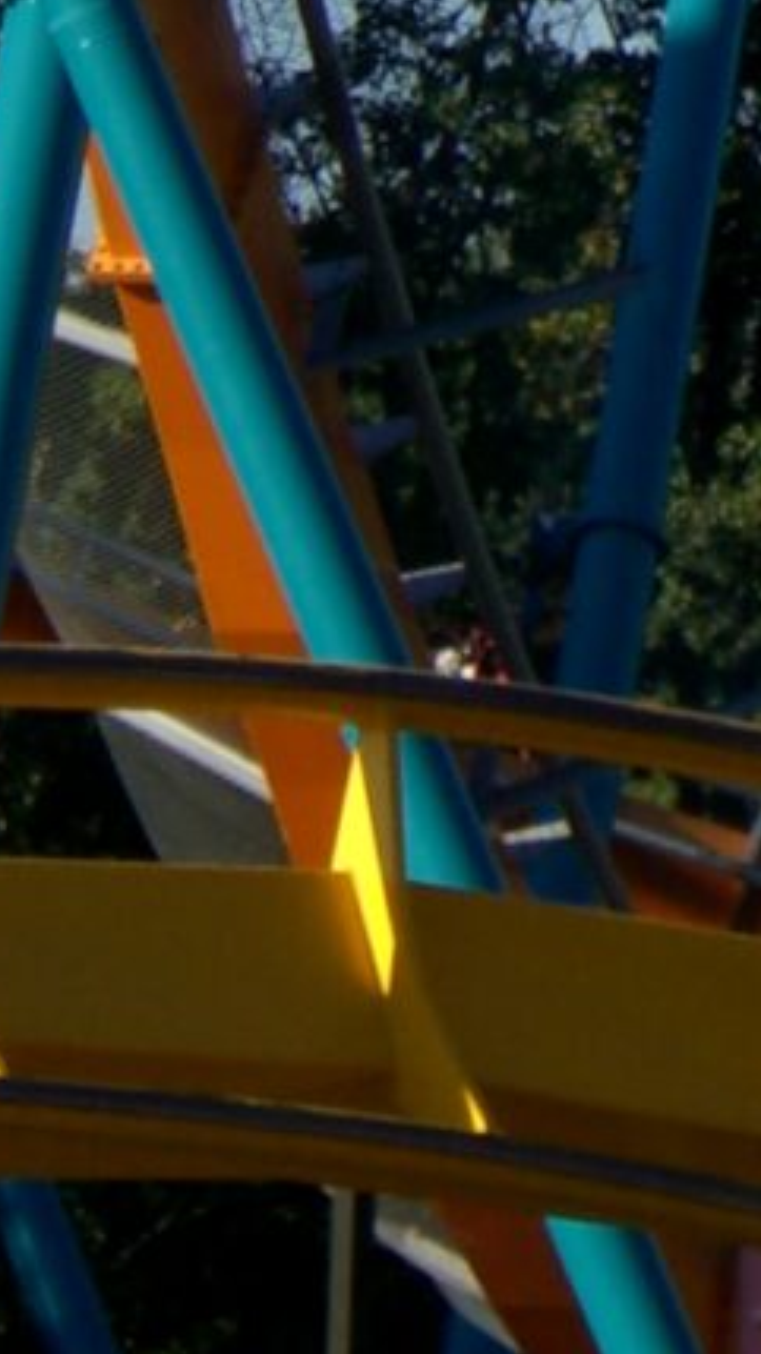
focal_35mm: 593
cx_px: 1677
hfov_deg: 2.0
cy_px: -1064
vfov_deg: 3.6
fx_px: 21294
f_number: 5.4
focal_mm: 23.7
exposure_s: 1/250
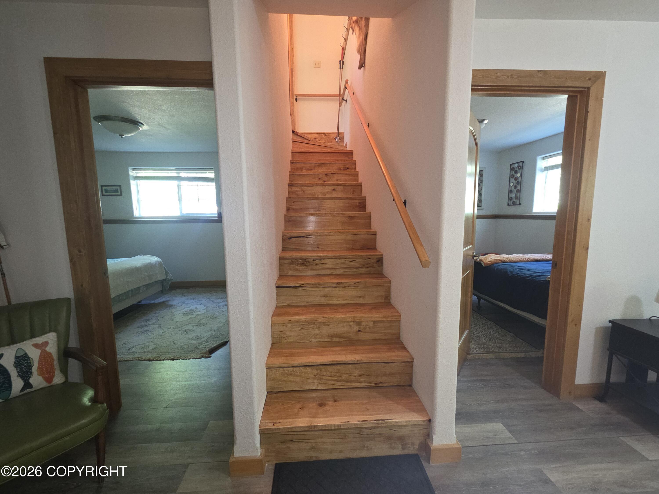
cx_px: 330
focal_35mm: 13
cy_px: 247
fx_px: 247
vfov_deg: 89.9
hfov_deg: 106.2
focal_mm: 2.2
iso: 125
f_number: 2.2
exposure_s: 1/13.4
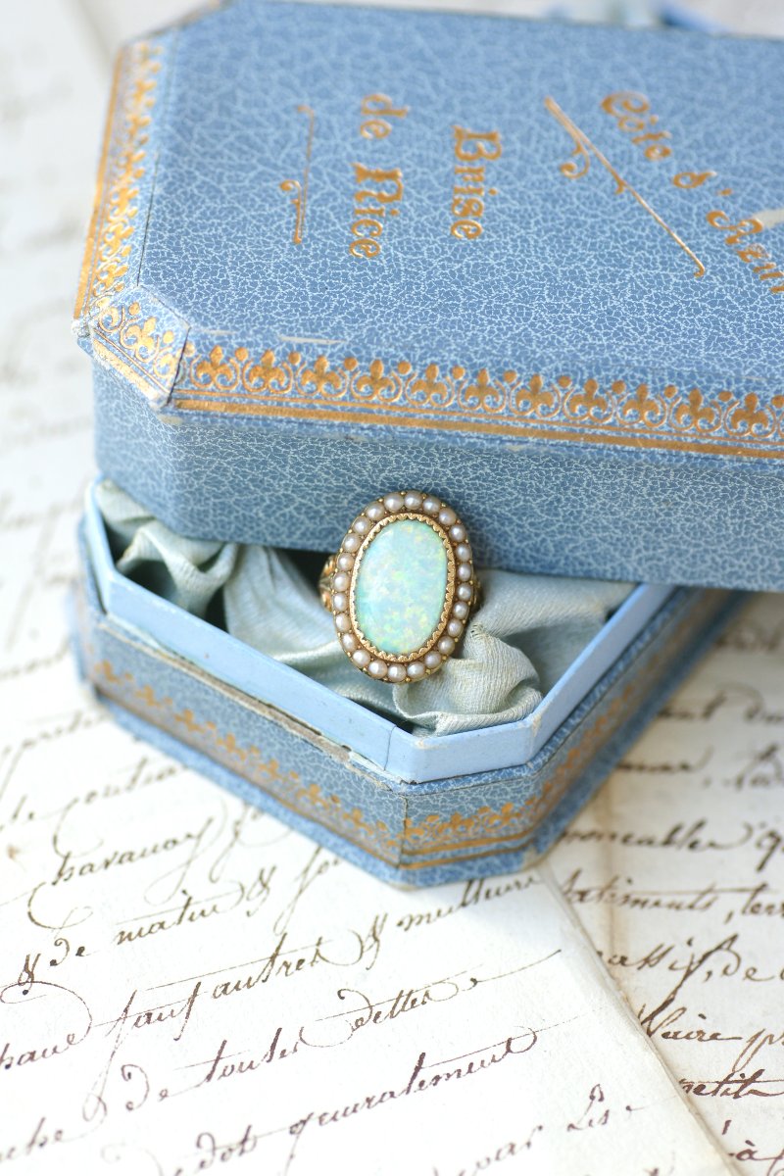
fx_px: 3430
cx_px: 392
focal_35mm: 105
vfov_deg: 19.5
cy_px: 588
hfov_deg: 13.0
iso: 200
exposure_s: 1/125
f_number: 3.2
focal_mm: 70
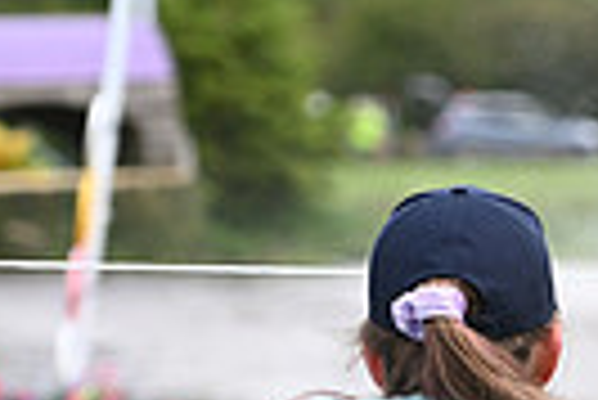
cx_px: 1277
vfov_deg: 2.7
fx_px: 8398
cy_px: 209
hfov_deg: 4.0
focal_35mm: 505
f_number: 4.5
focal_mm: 116
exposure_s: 1/1250
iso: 360
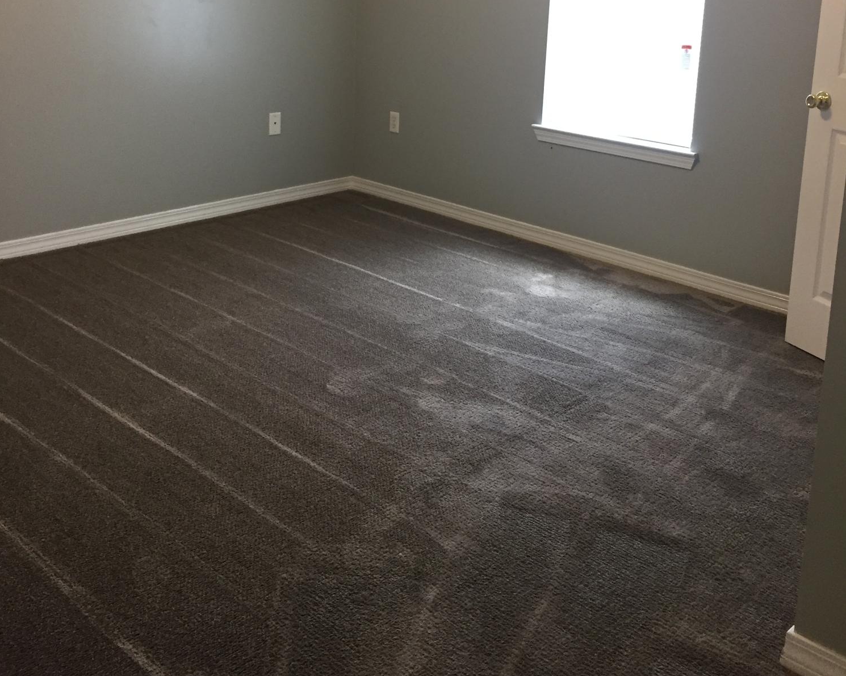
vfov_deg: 37.9
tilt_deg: -10.6
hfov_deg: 47.9
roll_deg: -2.0
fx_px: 951
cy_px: 145
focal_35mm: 38
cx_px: 424
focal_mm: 4.15
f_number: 2.2
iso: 160
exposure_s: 1/30
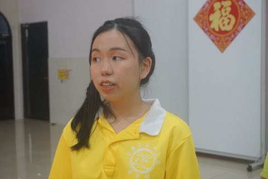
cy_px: 90
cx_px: 134
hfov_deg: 33.4
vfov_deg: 22.6
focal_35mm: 60
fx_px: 447
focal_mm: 40
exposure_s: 1/160
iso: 1600
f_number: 5.6
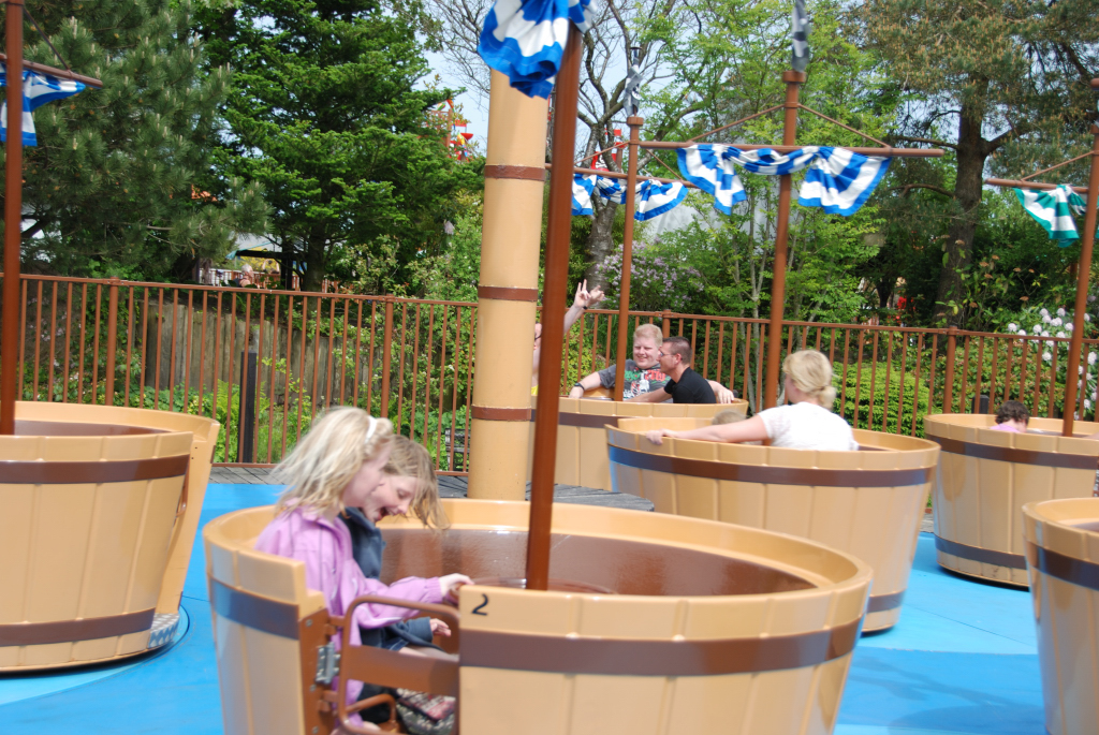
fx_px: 1742
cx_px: 550
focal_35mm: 57
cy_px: 368
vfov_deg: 23.8
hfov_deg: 35.0
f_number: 4.5
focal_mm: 38
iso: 100
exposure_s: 1/320
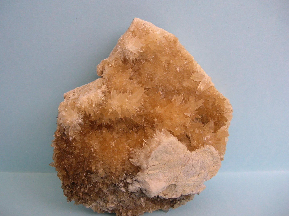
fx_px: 300
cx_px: 144
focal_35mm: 36
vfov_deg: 39.6
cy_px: 108
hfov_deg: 51.4
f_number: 2.7
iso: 50
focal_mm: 6
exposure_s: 1/10.8
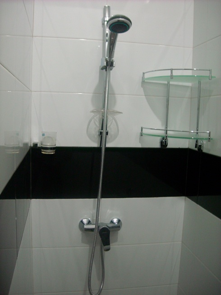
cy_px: 148
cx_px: 110
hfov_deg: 40.7
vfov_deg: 52.6
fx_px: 298
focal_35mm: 35
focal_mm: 5.7
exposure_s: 1/8
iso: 270
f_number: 2.8
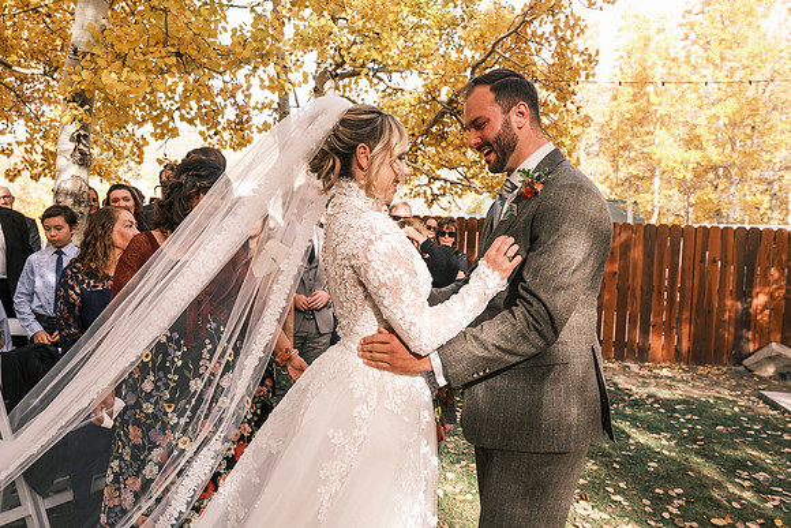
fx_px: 593
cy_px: 264
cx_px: 396
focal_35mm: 27
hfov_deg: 67.4
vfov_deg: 48.0
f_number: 4
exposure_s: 1/125
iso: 160
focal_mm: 18
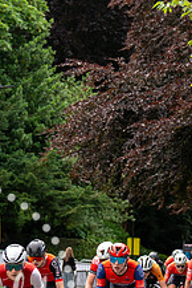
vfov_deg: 11.0
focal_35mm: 187
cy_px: 234
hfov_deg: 7.3
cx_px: 158
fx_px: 1494
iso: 320
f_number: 3.5
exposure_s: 1/640
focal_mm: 70
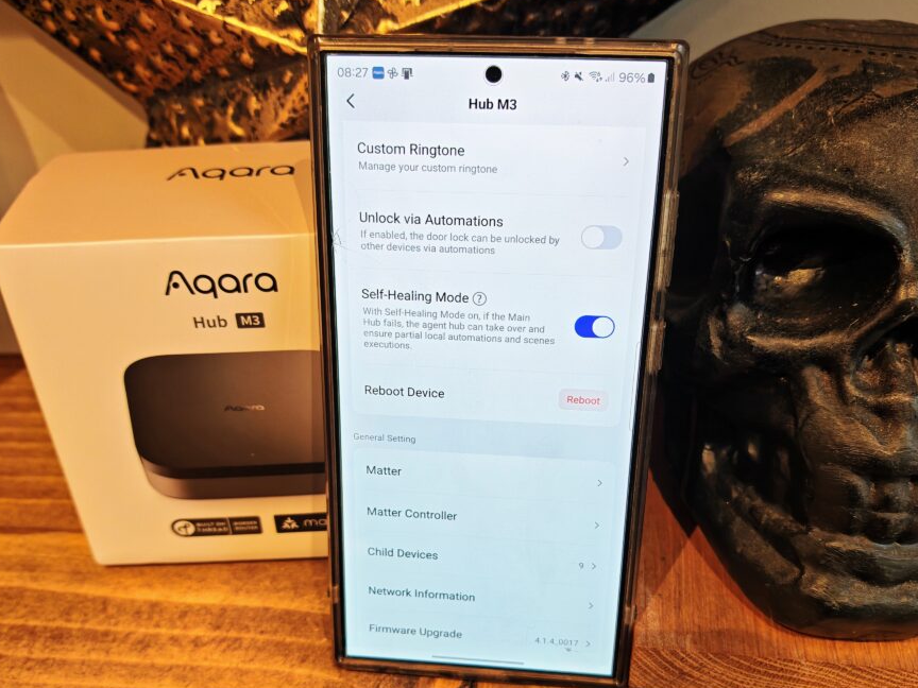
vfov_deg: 44.0
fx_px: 849
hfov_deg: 56.8
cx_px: 442
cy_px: 394
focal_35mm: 32
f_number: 2
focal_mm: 6.83
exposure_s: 1/100
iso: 400
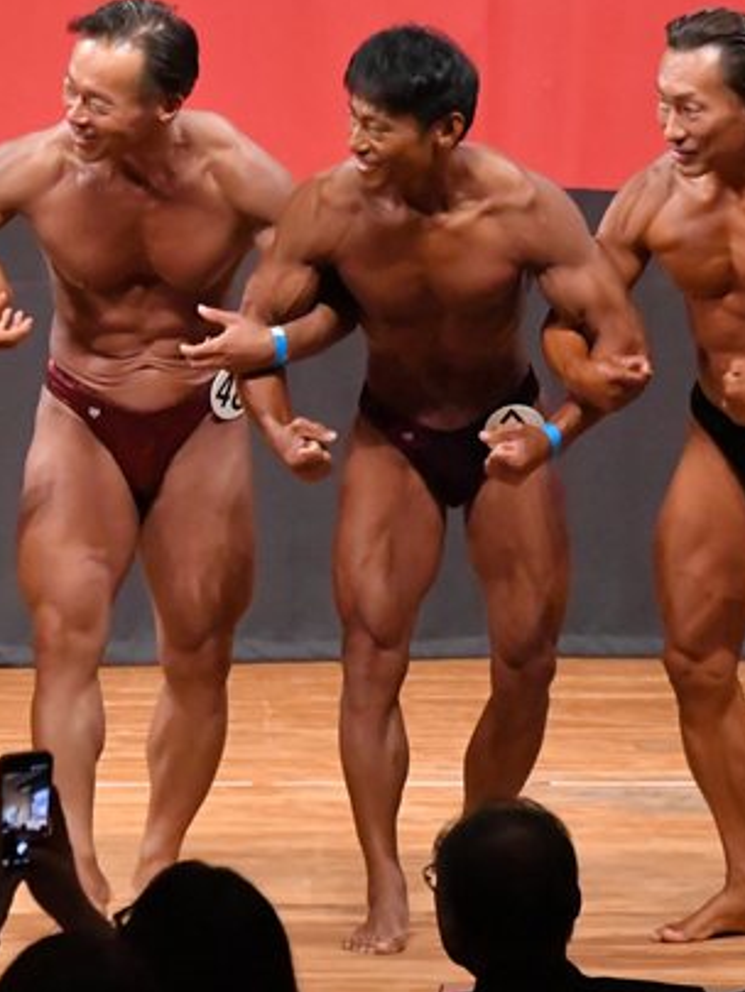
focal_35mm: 441
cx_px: 222
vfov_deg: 4.5
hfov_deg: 3.4
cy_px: 451
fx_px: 12648
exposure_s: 1/400
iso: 11400
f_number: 5.6
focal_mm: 160
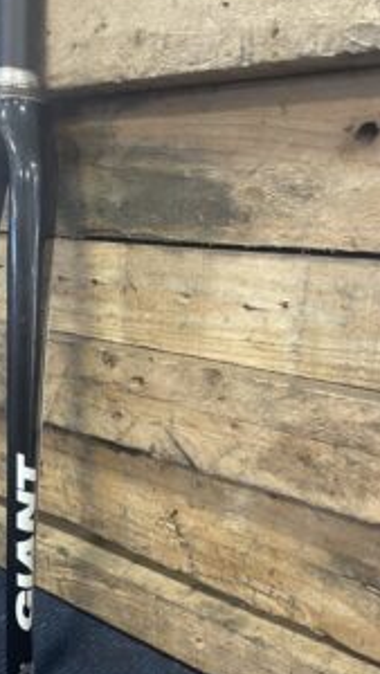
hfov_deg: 34.2
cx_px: 110
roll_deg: -2.2
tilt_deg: -13.8
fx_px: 608
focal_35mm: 34
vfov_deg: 57.9
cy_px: 371
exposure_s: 1/50
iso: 320
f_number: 1.6
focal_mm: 4.2
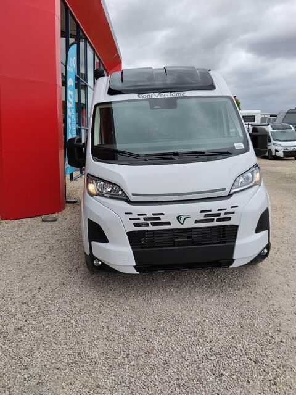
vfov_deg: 61.7
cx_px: 148
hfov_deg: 48.2
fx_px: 331
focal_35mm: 29
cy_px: 198
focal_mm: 3.96
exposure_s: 1/1073
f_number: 1.8
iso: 50
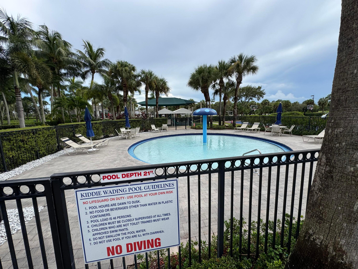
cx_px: 179
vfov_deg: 85.7
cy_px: 134
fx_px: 145
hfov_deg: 102.1
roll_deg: +0.9
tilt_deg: -8.7
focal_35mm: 14
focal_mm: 2.22
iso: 40
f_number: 2.2
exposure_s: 1/889
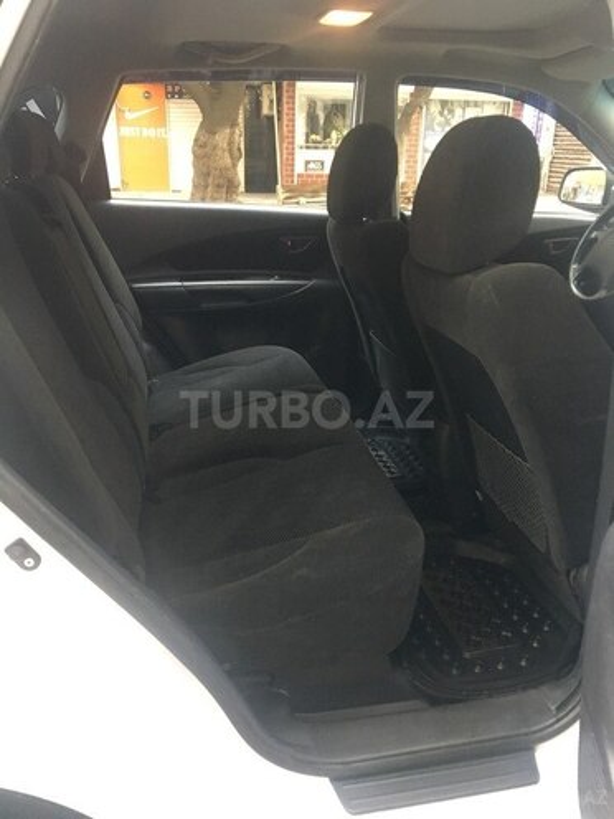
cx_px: 307
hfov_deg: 48.2
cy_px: 410
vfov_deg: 61.7
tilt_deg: -21.7
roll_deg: -1.1
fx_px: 686
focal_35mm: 29
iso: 200
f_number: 2.2
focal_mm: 4.15
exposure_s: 1/25
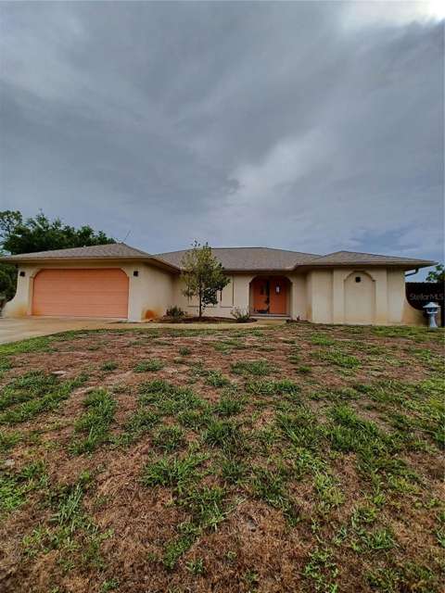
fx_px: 223
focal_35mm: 13
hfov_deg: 89.9
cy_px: 296
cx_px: 222
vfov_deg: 106.2
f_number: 2.2
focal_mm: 1.42
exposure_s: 1/1513
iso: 40
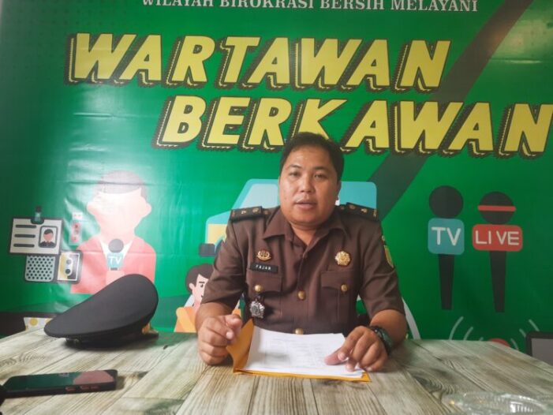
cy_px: 208
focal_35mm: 24
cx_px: 276
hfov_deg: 71.6
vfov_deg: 56.8
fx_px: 383
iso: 200
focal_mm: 5.23
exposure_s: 1/50
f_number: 1.8
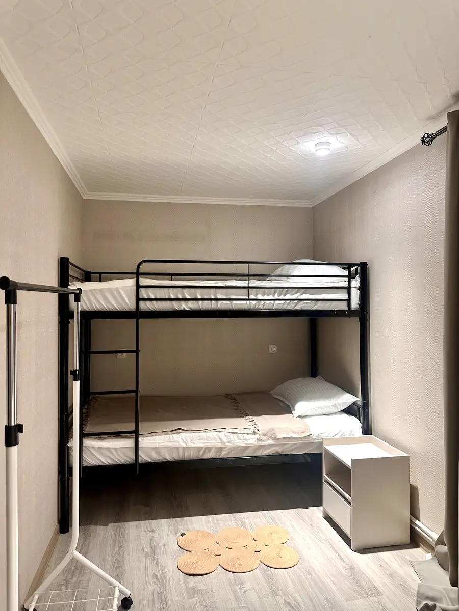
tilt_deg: +1.3
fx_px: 424
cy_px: 306
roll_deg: -0.1
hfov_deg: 56.8
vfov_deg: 71.6
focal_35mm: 24
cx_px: 230
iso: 160
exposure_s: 1/50
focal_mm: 6.86
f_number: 1.78
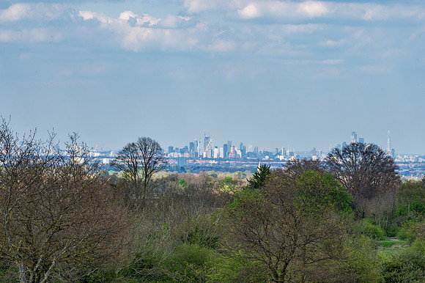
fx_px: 2585
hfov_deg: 9.4
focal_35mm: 219
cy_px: 151
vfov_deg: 6.3
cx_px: 219
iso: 100
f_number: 14
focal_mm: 200
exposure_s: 1/100
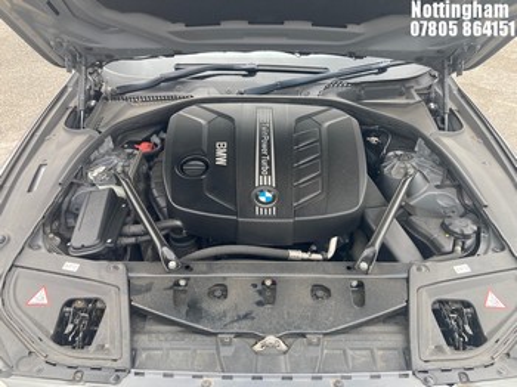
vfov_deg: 49.7
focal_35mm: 28
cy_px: 194
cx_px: 258
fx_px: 418
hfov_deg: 63.5
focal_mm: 3.99
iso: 32
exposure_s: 1/121
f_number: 1.8
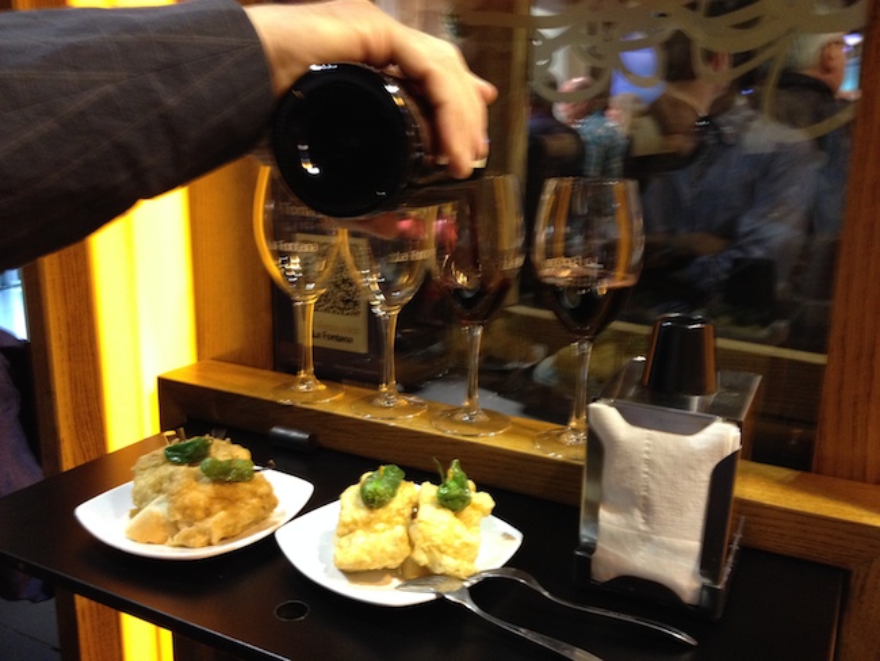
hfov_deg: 52.6
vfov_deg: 40.7
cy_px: 330
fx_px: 890
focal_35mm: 35
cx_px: 440
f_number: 2.4
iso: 250
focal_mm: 4.28
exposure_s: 1/20
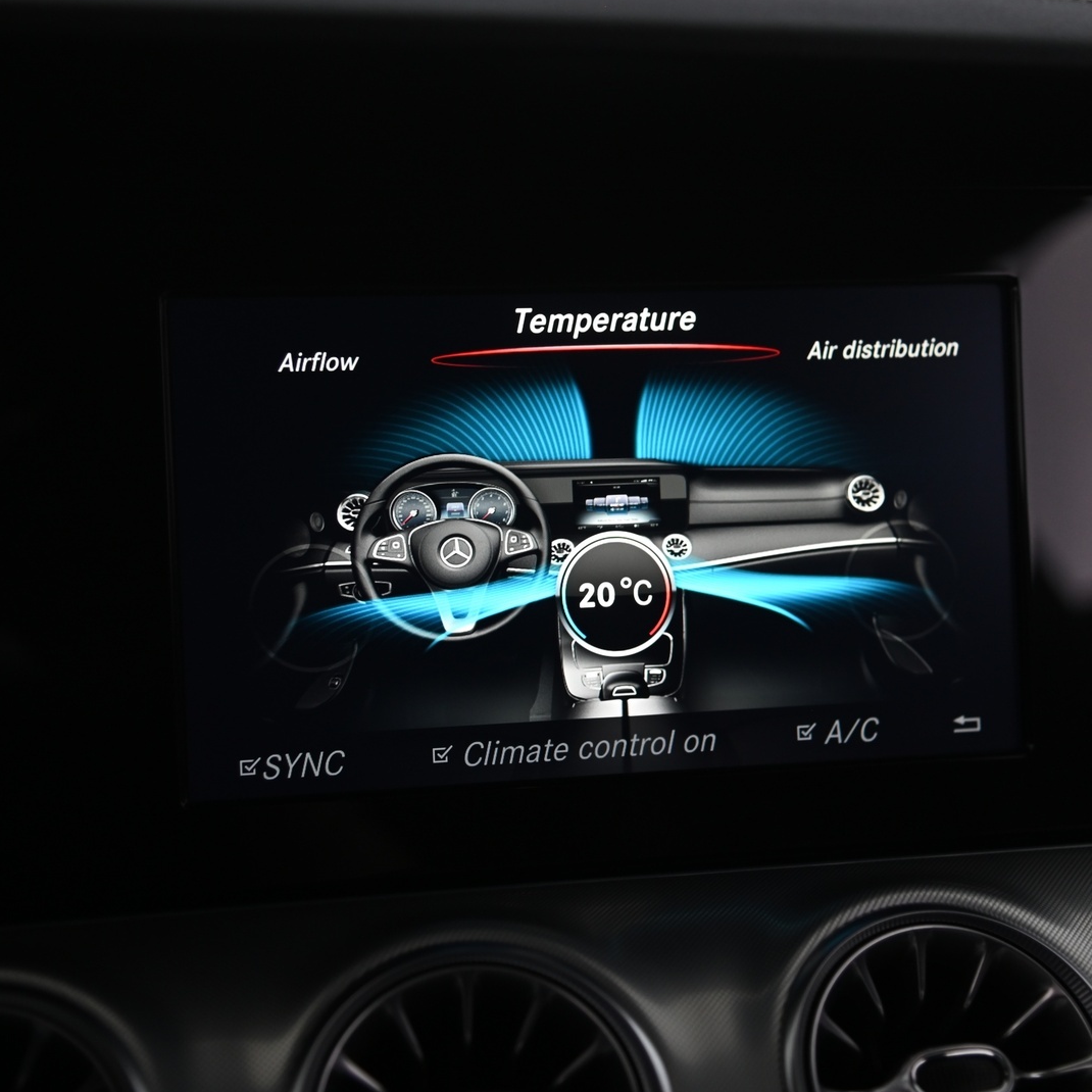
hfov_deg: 25.7
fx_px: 2391
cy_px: 548
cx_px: 582
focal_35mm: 67
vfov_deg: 25.7
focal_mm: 52
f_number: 4
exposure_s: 1/50
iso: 1000
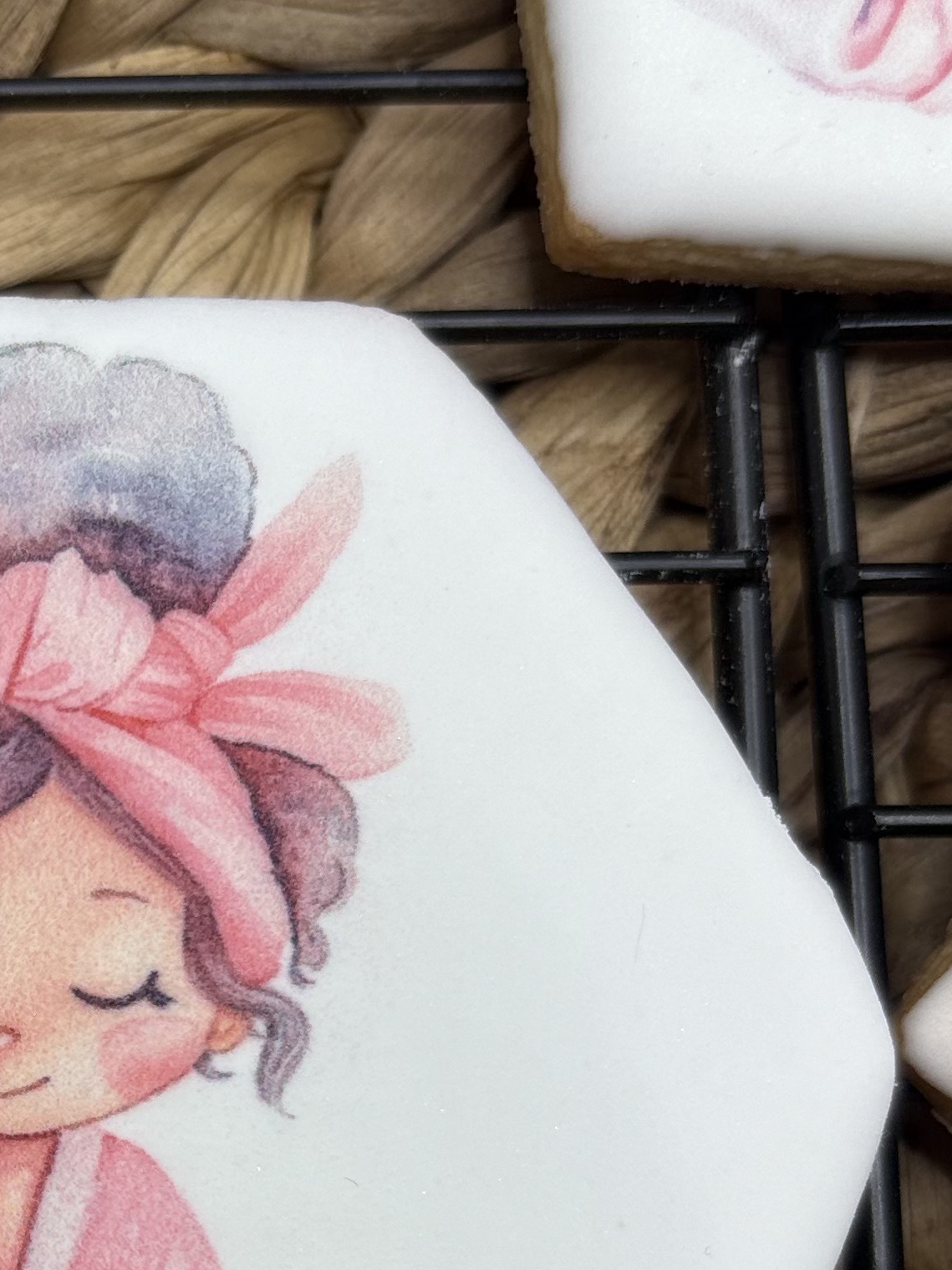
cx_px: 3
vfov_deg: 27.5
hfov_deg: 20.6
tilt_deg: -85.3
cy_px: 1054
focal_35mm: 69
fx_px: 2531
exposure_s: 1/293
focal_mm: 5.96
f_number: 1.6
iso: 40
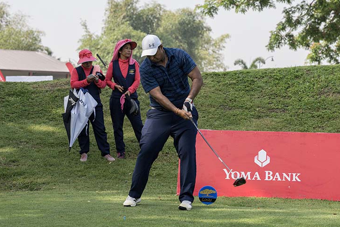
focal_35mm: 114
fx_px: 1077
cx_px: 201
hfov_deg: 17.9
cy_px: 90
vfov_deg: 12.0
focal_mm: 86
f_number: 5
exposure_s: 1/2500
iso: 1600
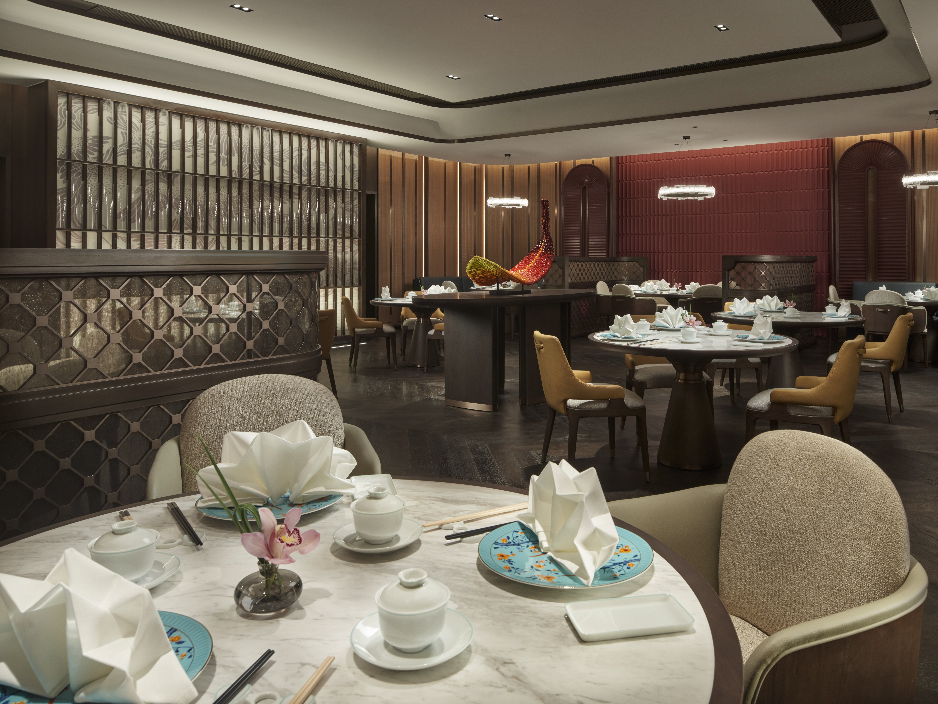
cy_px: 352
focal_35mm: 26
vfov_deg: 53.1
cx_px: 525
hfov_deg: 67.1
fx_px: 705
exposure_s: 1/15
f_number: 13
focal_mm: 24
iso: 400
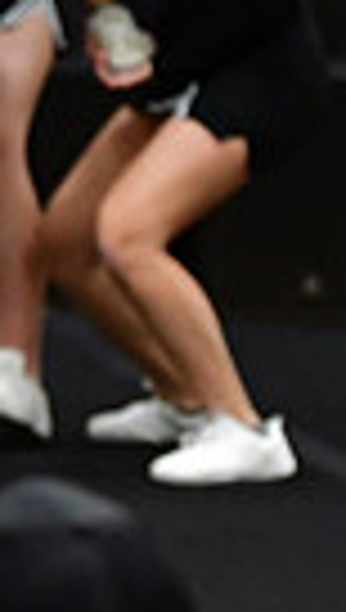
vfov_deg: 2.6
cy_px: -25
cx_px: -827
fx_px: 13244
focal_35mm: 816
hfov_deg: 1.5
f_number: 3.5
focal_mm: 122
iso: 4000
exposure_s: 1/500
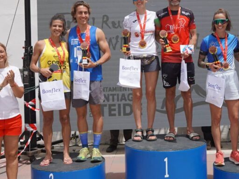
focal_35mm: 42
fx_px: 290
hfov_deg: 44.0
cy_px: 97
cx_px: 164
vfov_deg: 34.3
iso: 100
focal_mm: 29
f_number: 4.5
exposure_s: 1/1250
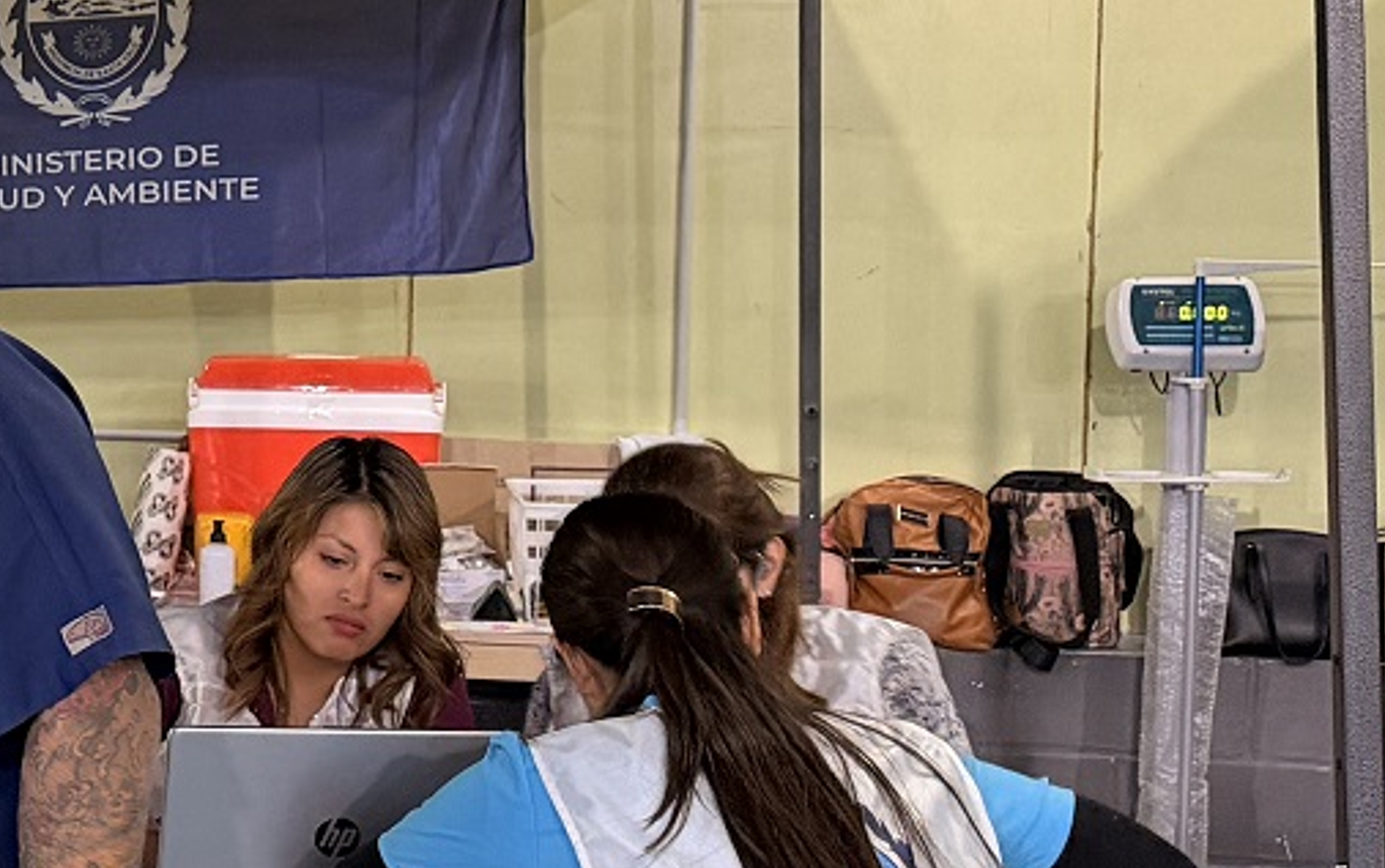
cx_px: -671
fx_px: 3248
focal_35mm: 86
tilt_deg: -4.7
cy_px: 334
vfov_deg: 15.2
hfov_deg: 20.7
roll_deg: +0.3
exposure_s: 1/50
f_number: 1.78
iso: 320
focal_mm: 6.76
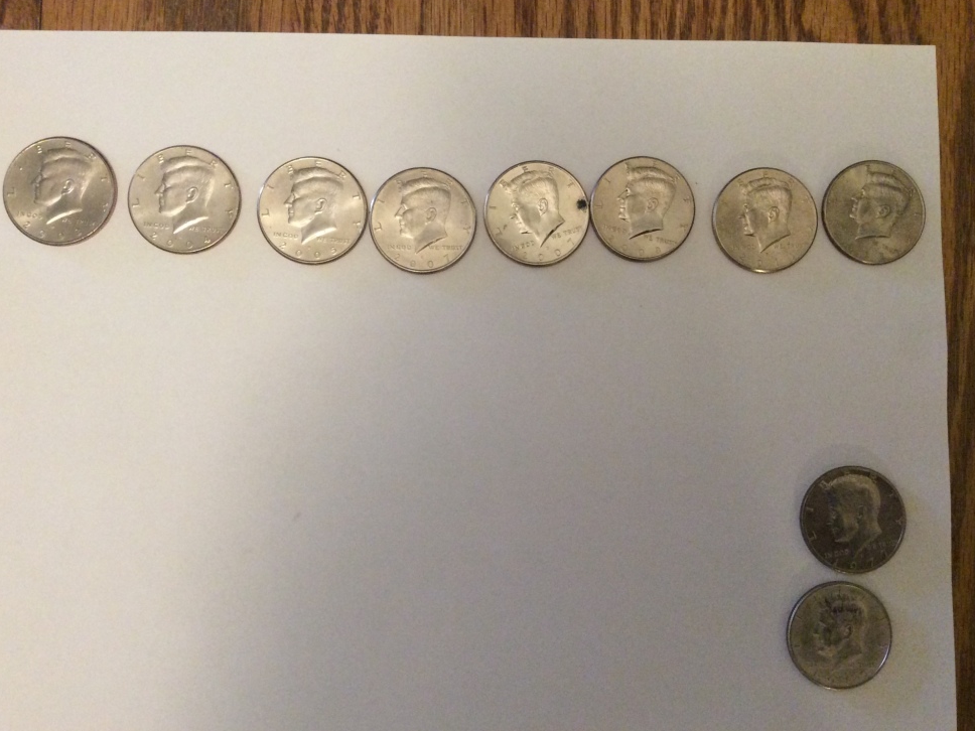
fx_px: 929
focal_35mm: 33
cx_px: 498
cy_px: 357
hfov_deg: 55.3
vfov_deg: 42.9
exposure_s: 1/24
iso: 250
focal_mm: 3.3
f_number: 2.4
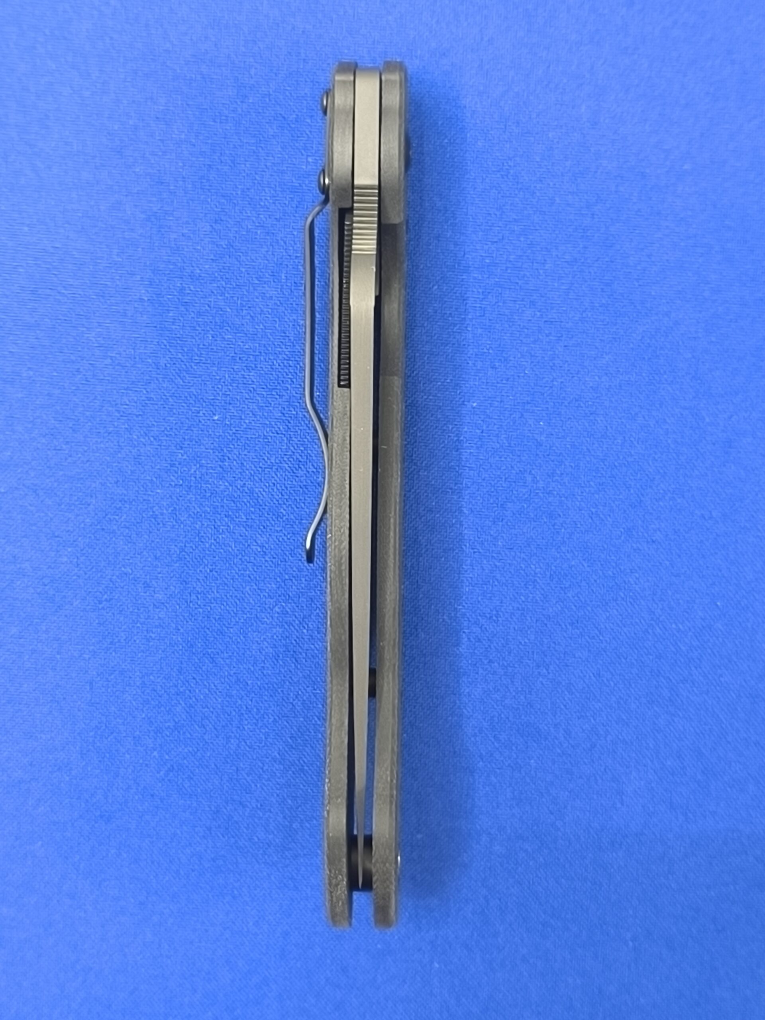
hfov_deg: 21.9
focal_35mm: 67
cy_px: 510
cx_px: 382
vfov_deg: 29.0
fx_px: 1974
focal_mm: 6.14
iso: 1250
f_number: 1.65
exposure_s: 1/33.3
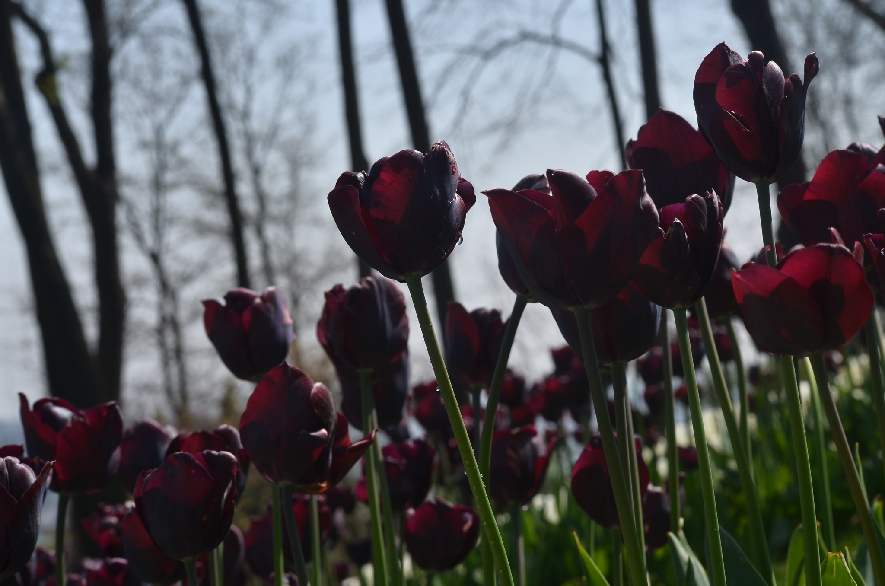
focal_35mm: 82
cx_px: 442
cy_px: 293
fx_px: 2024
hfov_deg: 24.7
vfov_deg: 16.5
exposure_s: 1/160
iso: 100
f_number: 13
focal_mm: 55
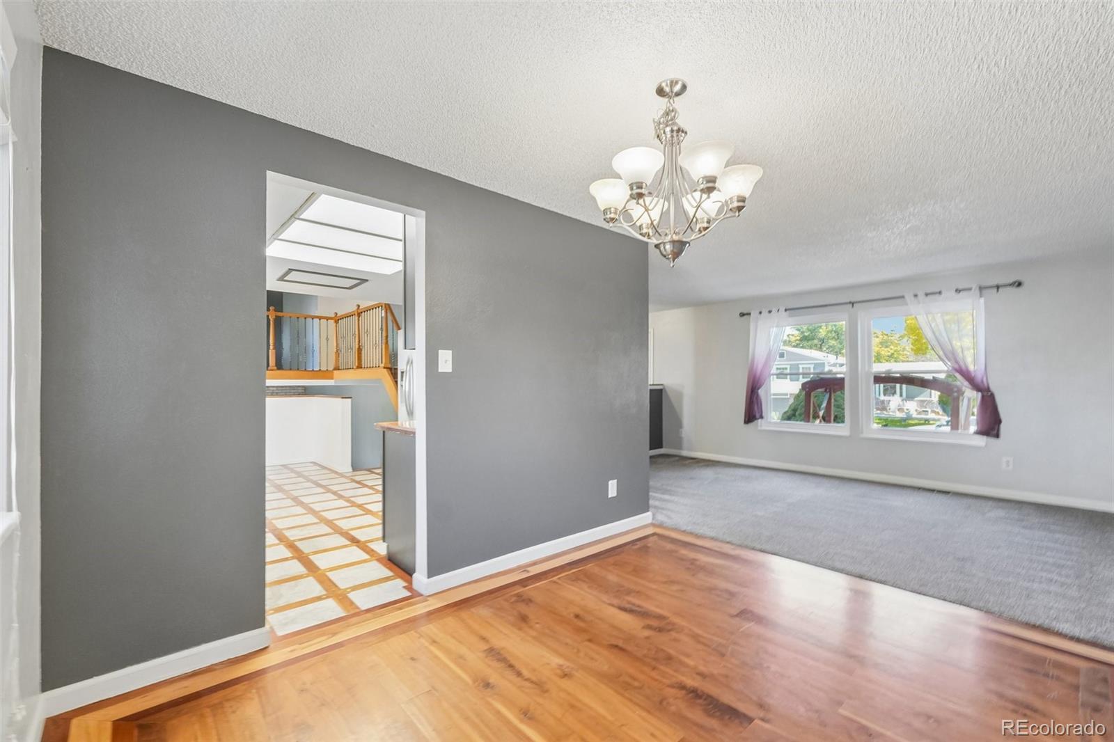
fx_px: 464
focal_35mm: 15
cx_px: 557
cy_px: 371
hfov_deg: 100.4
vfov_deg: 77.3
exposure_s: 1/5
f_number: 8
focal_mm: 10
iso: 800
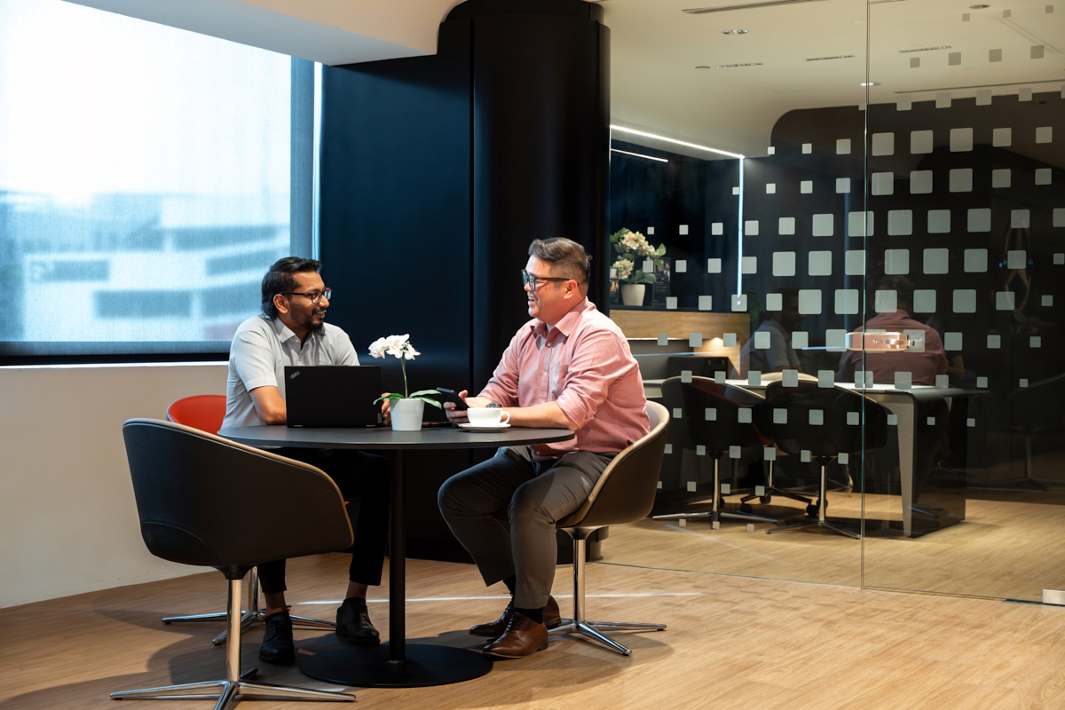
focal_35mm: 54
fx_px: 1606
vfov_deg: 24.9
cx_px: 532
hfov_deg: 36.7
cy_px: 355
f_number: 4.5
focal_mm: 54.3
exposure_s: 1/125
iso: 2000
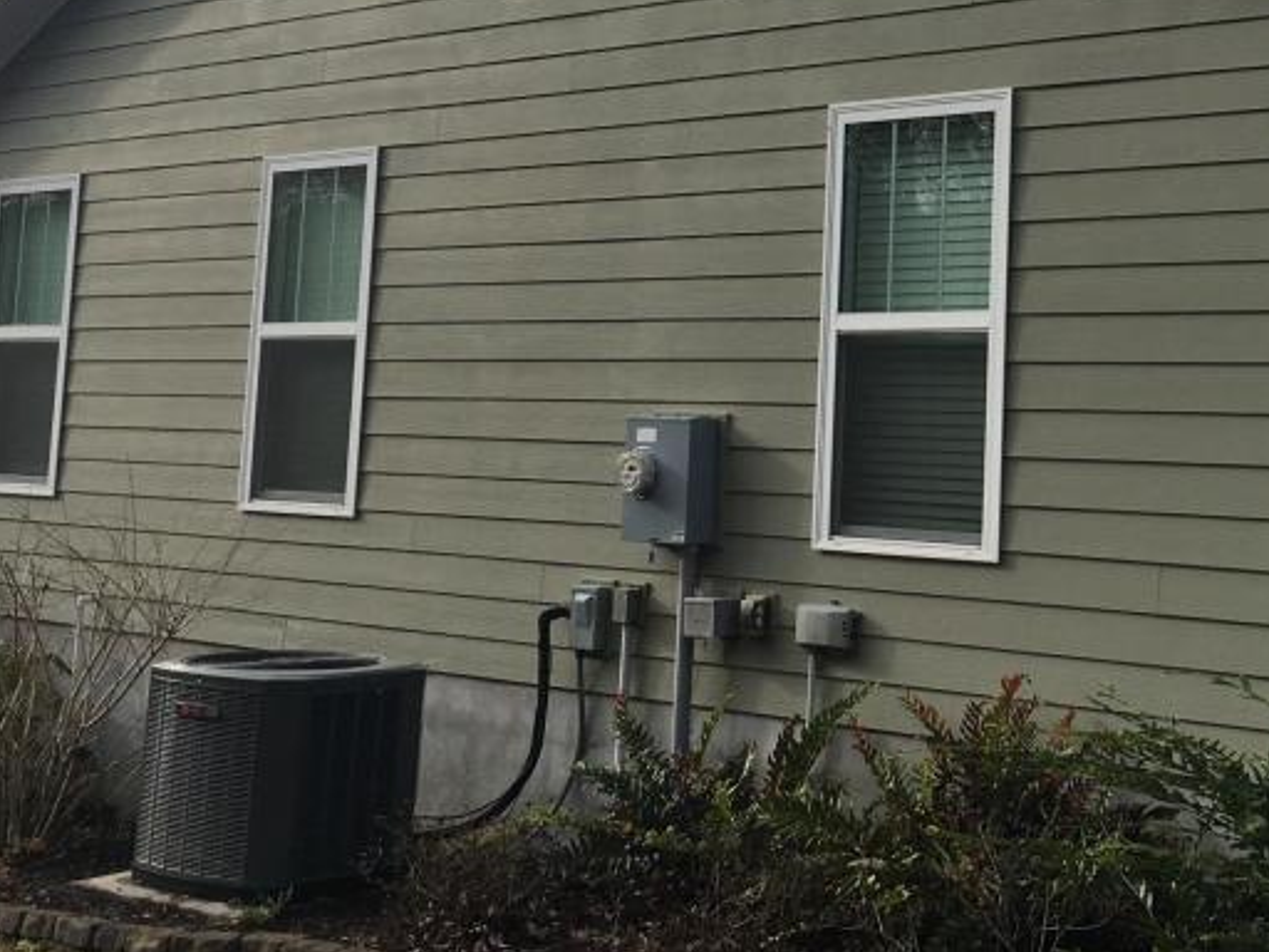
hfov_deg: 31.9
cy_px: 164
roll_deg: -1.9
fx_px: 2126
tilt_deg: +6.4
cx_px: 1100
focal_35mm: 58
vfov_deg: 24.7
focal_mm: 4.15
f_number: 2.2
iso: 25
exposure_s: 1/938
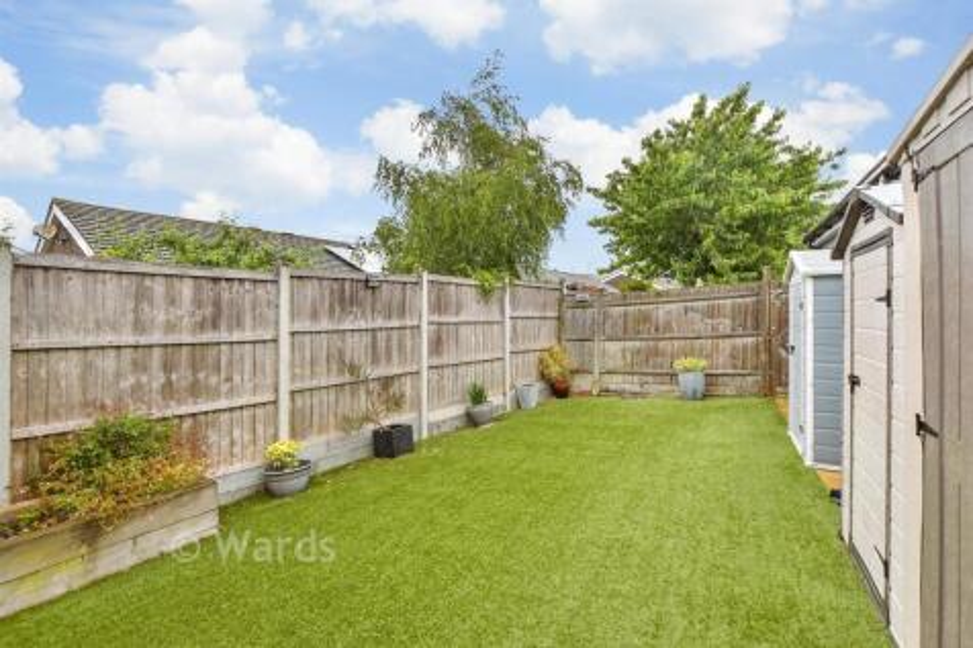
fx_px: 405
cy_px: 324
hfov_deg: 100.4
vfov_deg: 77.3
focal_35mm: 15
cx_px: 486
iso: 160
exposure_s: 1/80
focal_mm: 10
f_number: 6.3
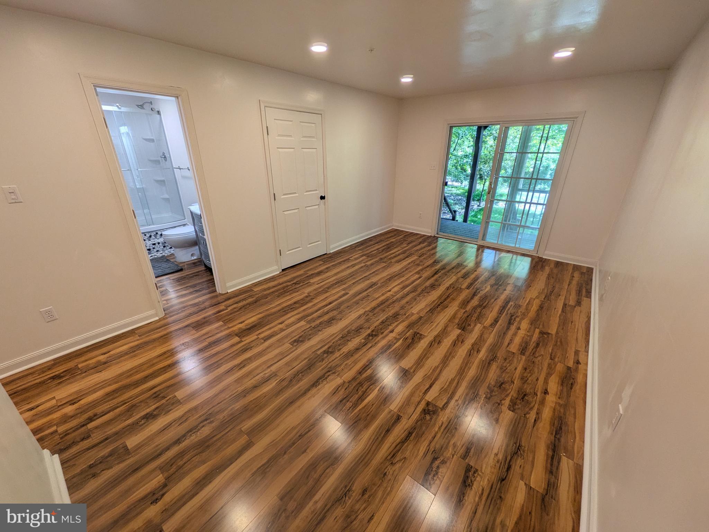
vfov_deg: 85.7
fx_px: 287
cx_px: 354
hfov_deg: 102.1
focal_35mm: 14
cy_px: 266
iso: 79
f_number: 2.2
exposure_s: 1/120
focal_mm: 1.85
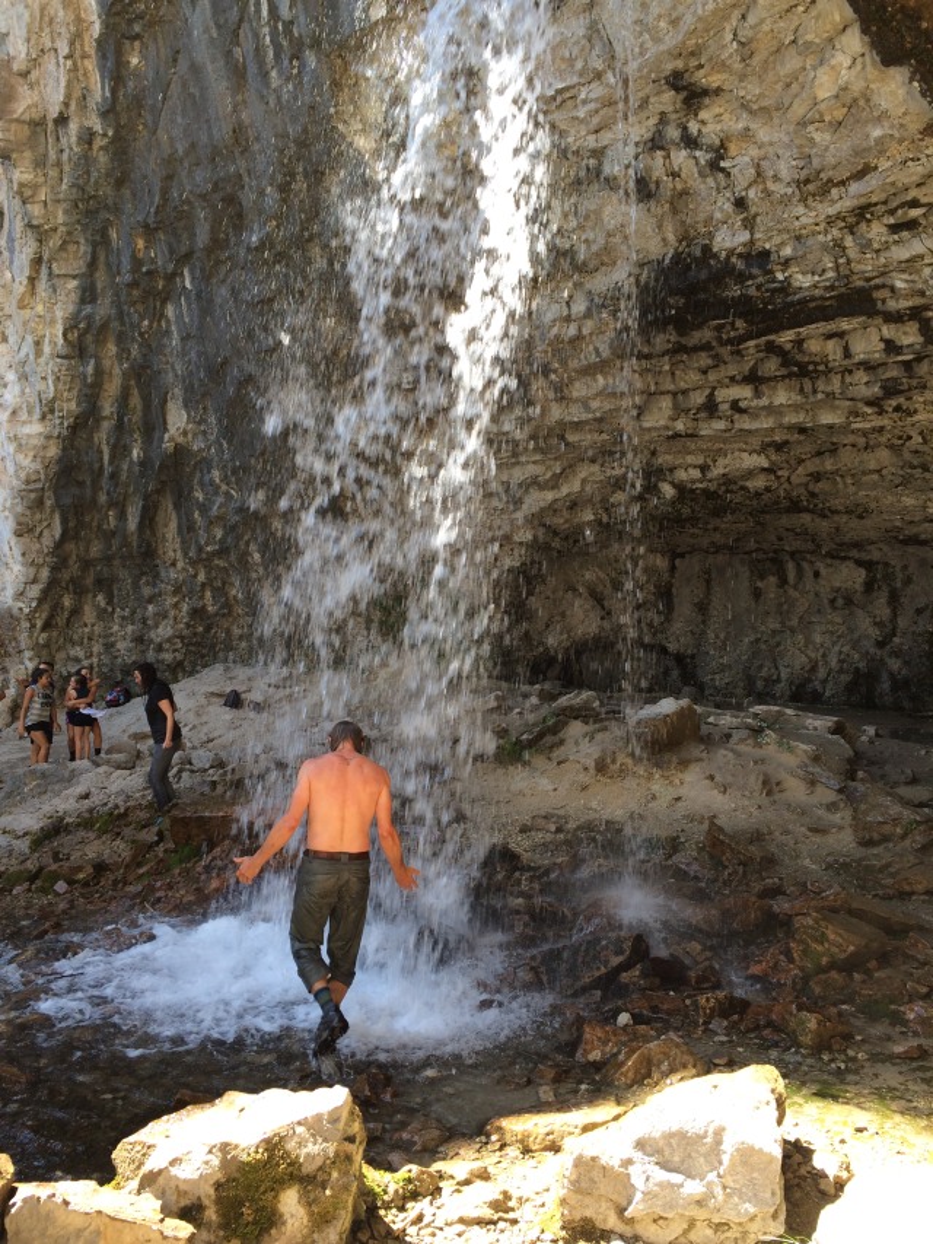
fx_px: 1042
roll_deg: -0.8
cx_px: 466
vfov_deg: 61.7
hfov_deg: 48.2
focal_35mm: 29
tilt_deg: -0.5
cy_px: 622
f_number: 2.2
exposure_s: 1/179
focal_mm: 4.15
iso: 32
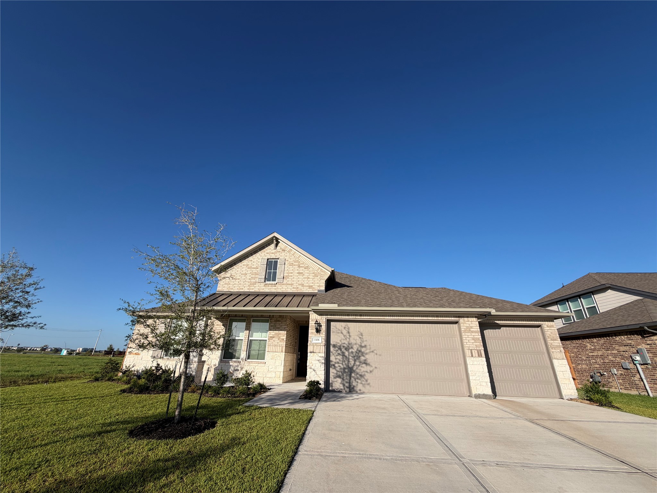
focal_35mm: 14
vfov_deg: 85.7
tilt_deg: +24.0
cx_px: 328
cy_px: 246
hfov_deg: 102.1
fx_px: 266
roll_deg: -1.7
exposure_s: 1/820
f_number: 2.2
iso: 20
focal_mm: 2.22
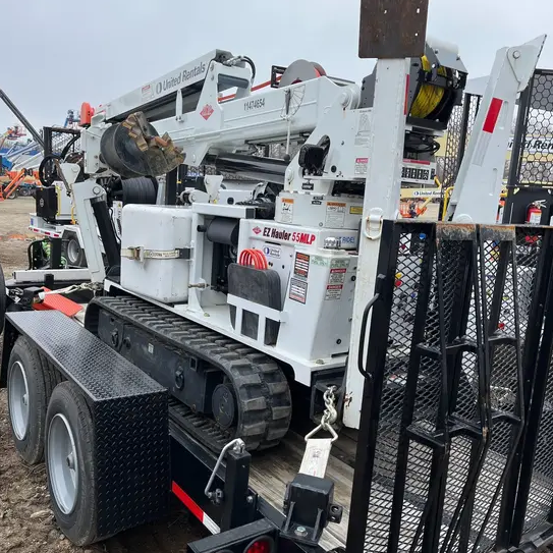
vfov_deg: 52.5
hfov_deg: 52.5
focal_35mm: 31
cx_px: 276
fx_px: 560
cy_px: 271
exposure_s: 1/2179
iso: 50
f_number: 1.6
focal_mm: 5.1
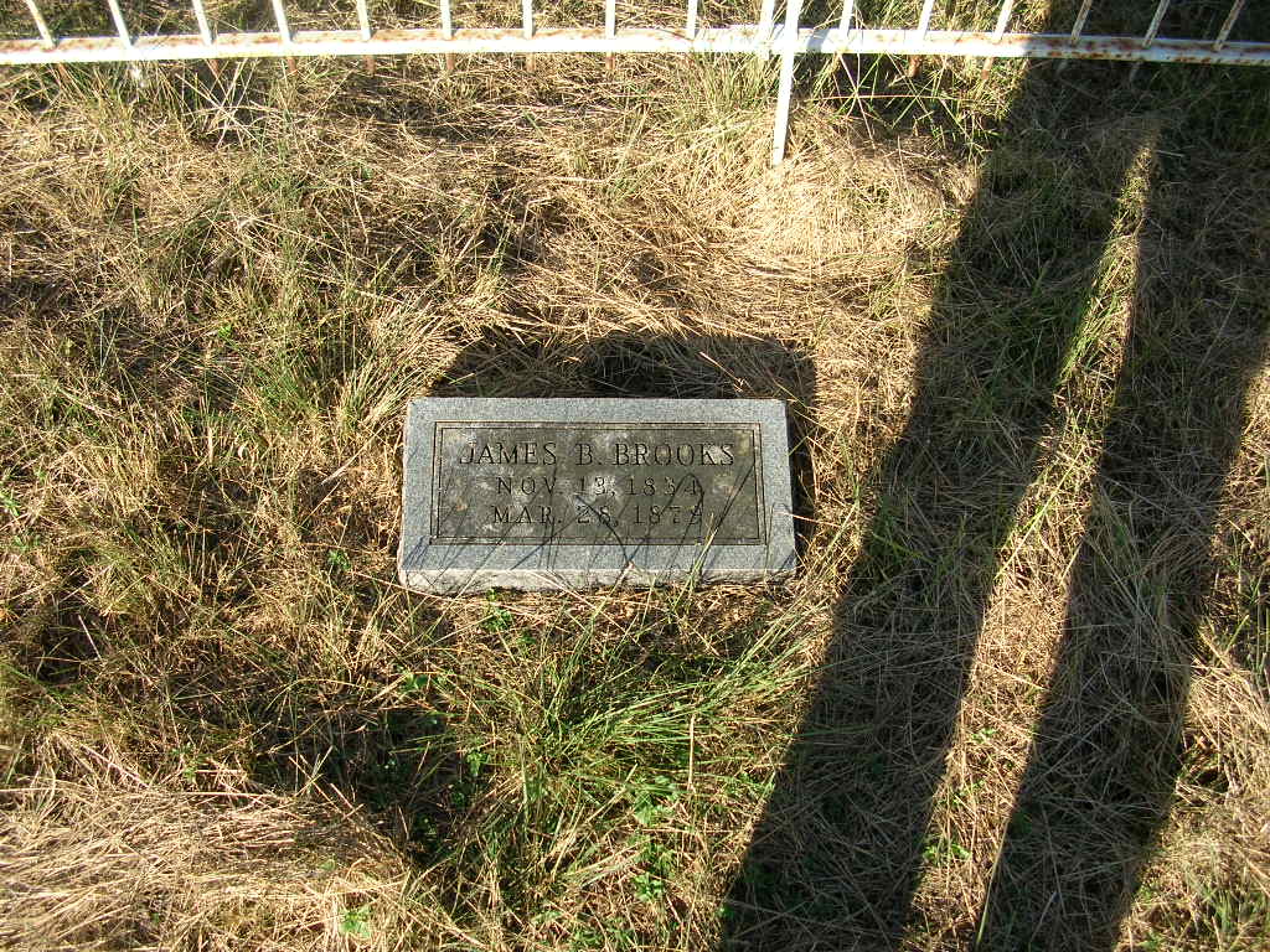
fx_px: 1284
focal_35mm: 35
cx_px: 635
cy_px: 476
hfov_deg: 52.6
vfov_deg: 40.7
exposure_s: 1/352
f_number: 2.8
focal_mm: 5.8
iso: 50
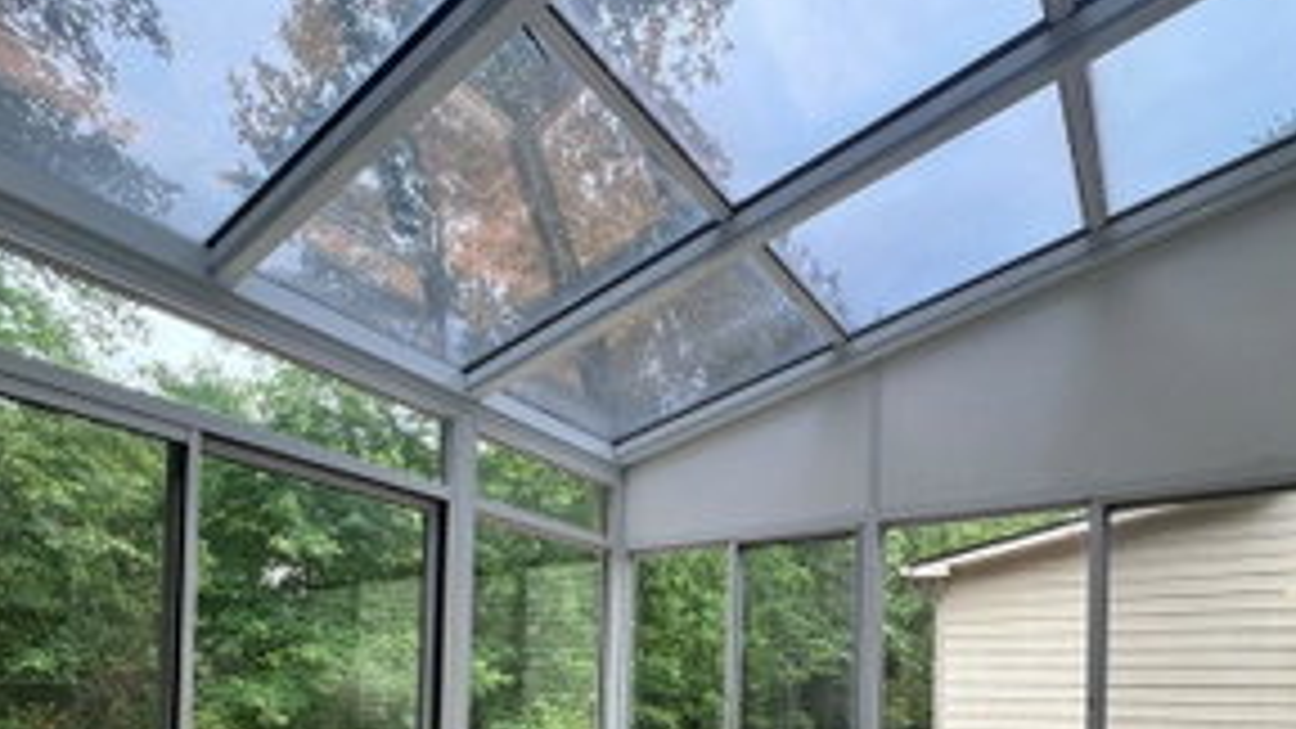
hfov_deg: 83.8
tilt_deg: +1.1
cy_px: 684
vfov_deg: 47.0
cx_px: 655
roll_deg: -1.4
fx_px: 722
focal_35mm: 21
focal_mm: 1.57
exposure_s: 1/121
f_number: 1.8
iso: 32
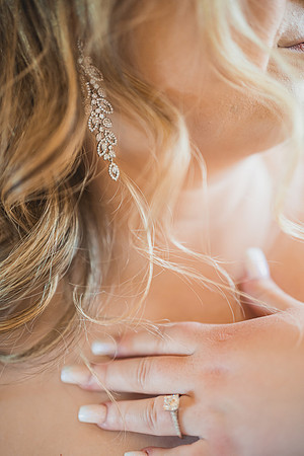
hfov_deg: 27.0
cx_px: 152
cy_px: 228
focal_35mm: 50
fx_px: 633
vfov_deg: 39.6
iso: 1250
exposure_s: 1/500
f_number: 1.4
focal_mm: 50
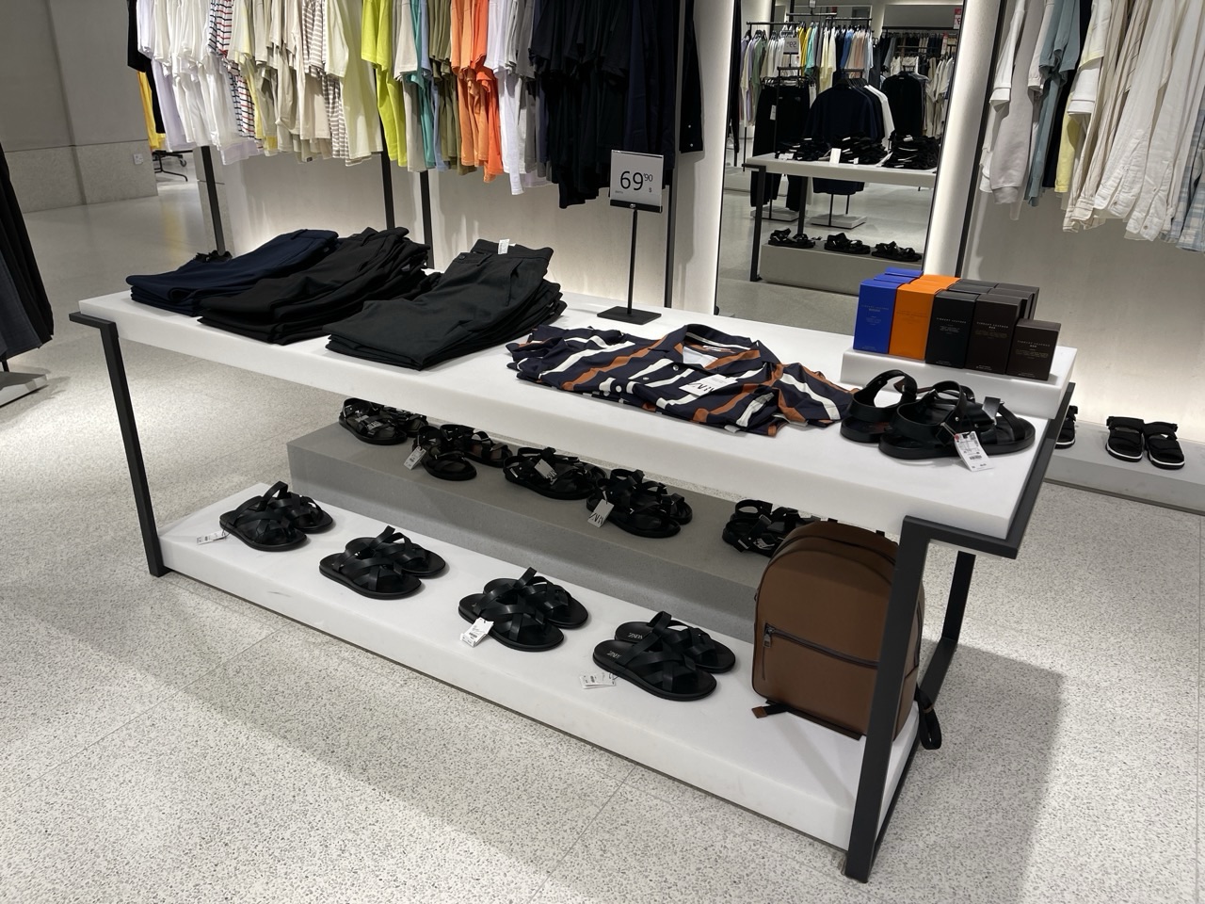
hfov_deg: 67.3
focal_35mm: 26
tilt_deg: -26.2
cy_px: 452
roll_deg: +0.2
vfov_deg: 53.1
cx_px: 602
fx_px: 905
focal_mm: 5.1
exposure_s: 1/117
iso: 32
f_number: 1.6
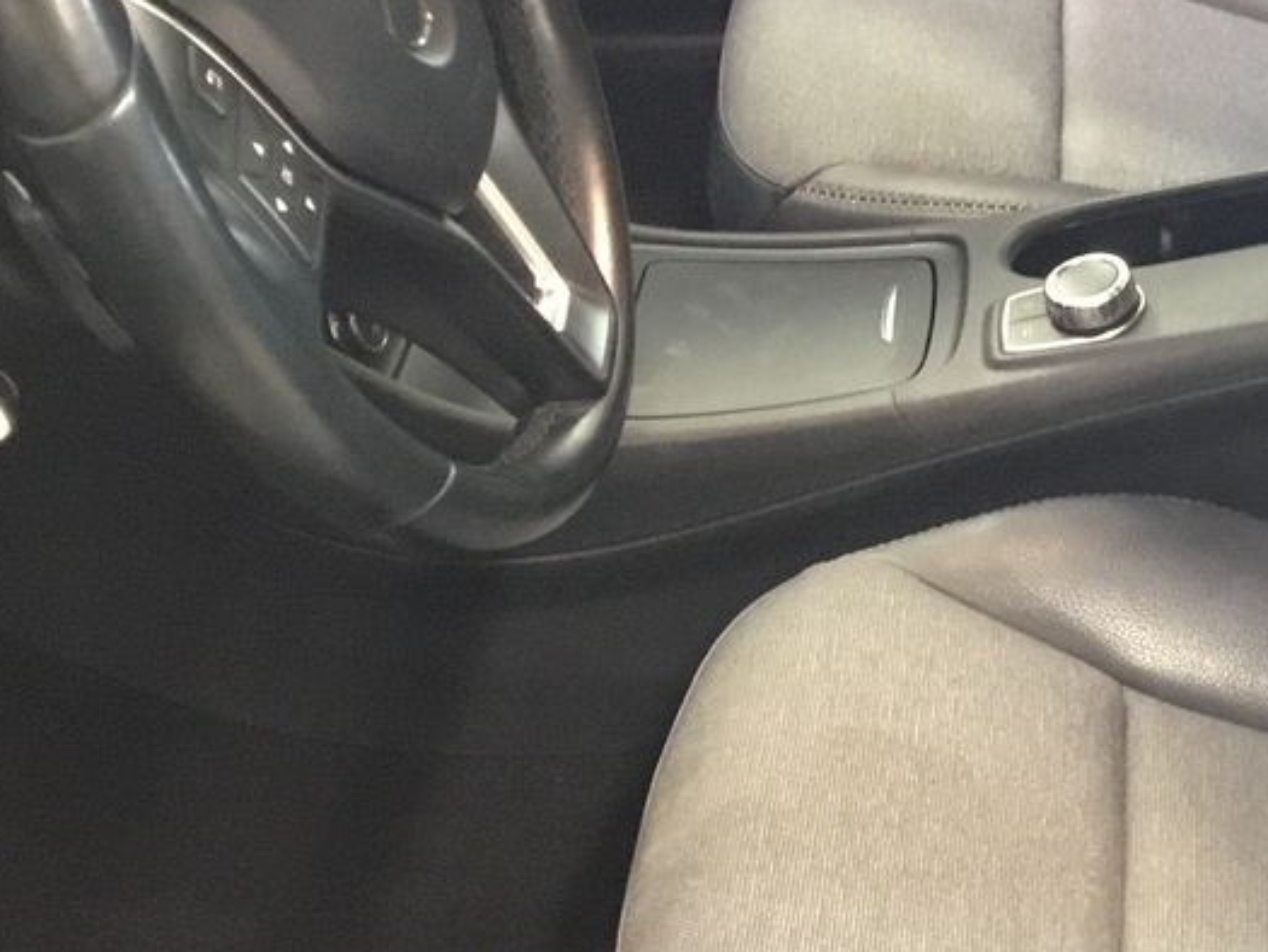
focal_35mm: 85
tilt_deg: -35.0
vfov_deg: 17.4
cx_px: 1200
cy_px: 483
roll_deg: -0.7
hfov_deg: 22.3
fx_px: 3114
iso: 400
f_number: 2.4
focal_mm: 3.3
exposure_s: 1/17
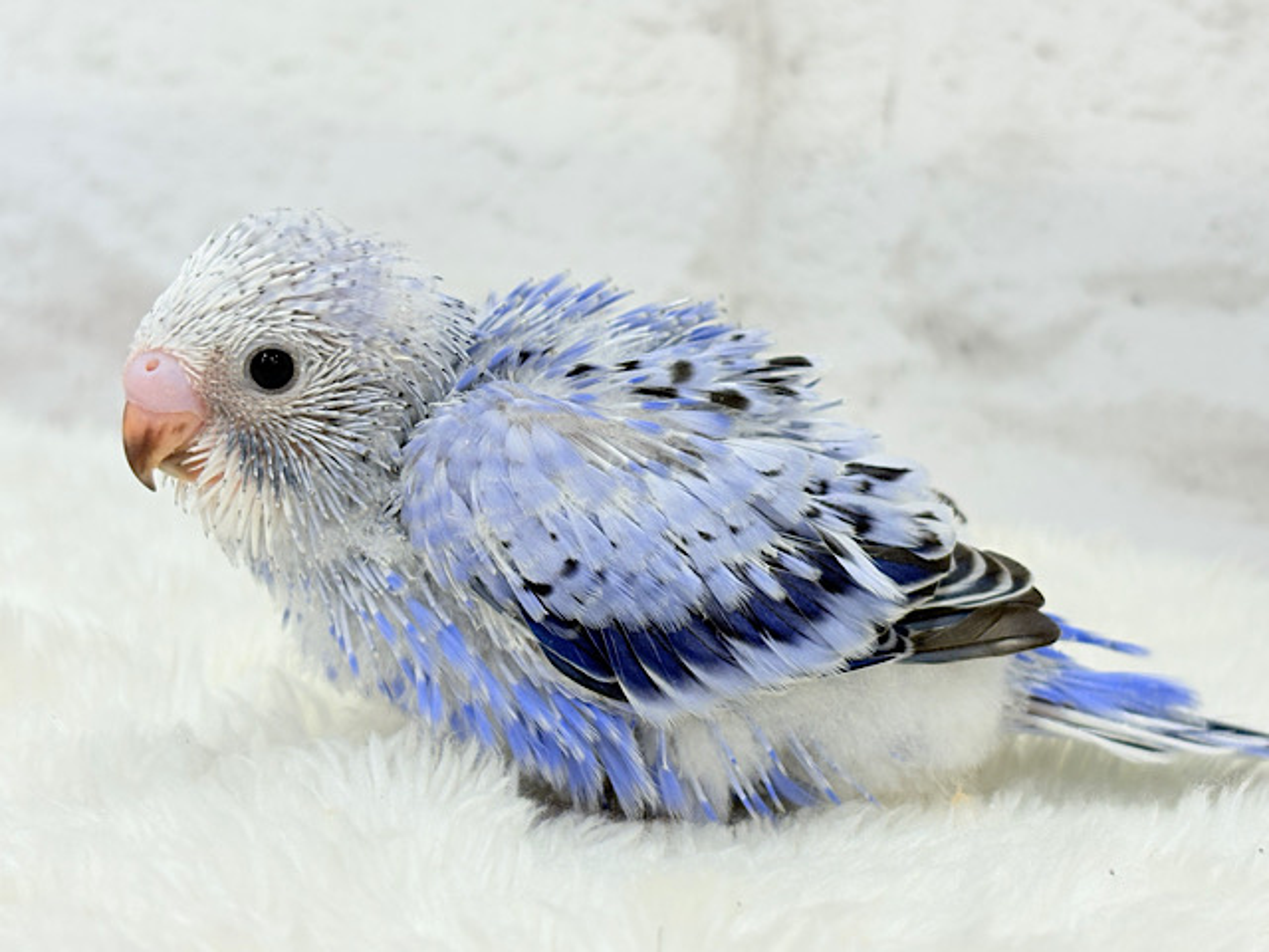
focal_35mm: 52
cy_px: 476
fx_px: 1906
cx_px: 634
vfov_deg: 28.0
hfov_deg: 36.8
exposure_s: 1/50
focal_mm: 5.96
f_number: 1.6
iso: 32
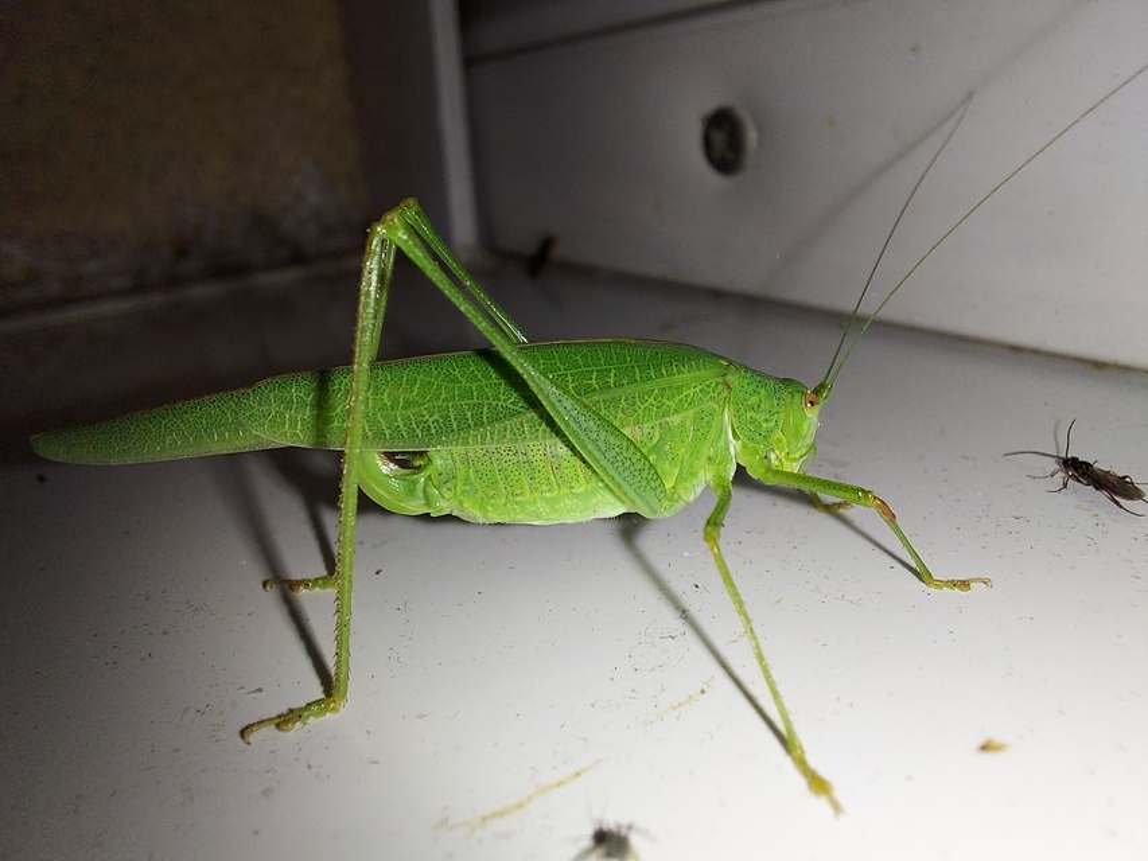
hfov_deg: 69.4
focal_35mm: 25
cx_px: 574
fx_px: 829
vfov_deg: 54.9
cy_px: 430
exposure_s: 1/430
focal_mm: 2.13
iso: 50
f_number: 2.4
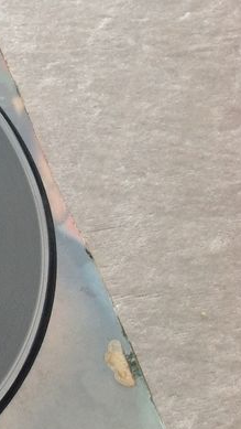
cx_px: -288
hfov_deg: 10.9
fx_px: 1113
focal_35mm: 98
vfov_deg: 21.7
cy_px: 271
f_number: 2.4
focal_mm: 4.28
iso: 50
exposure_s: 1/24
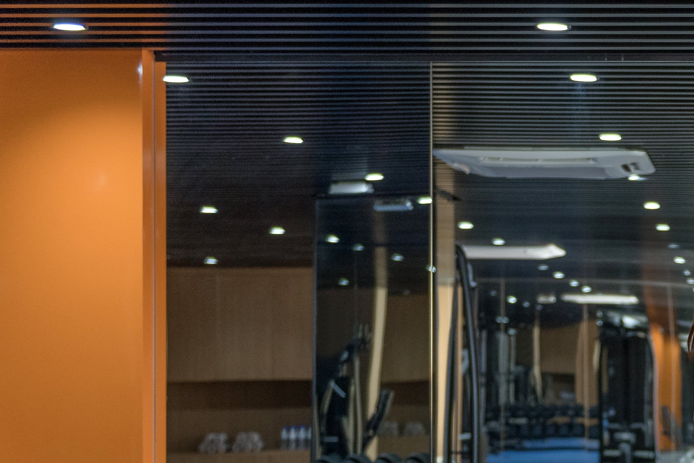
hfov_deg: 18.3
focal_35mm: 107
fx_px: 2062
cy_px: 535
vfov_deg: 12.5
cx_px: 781
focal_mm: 38
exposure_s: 1/125
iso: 640
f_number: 2.8
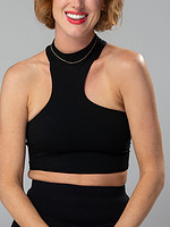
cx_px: 77
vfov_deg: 10.7
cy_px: 94
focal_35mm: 184
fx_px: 1205
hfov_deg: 8.1
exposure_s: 1/125
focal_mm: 85
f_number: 3.2
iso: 200
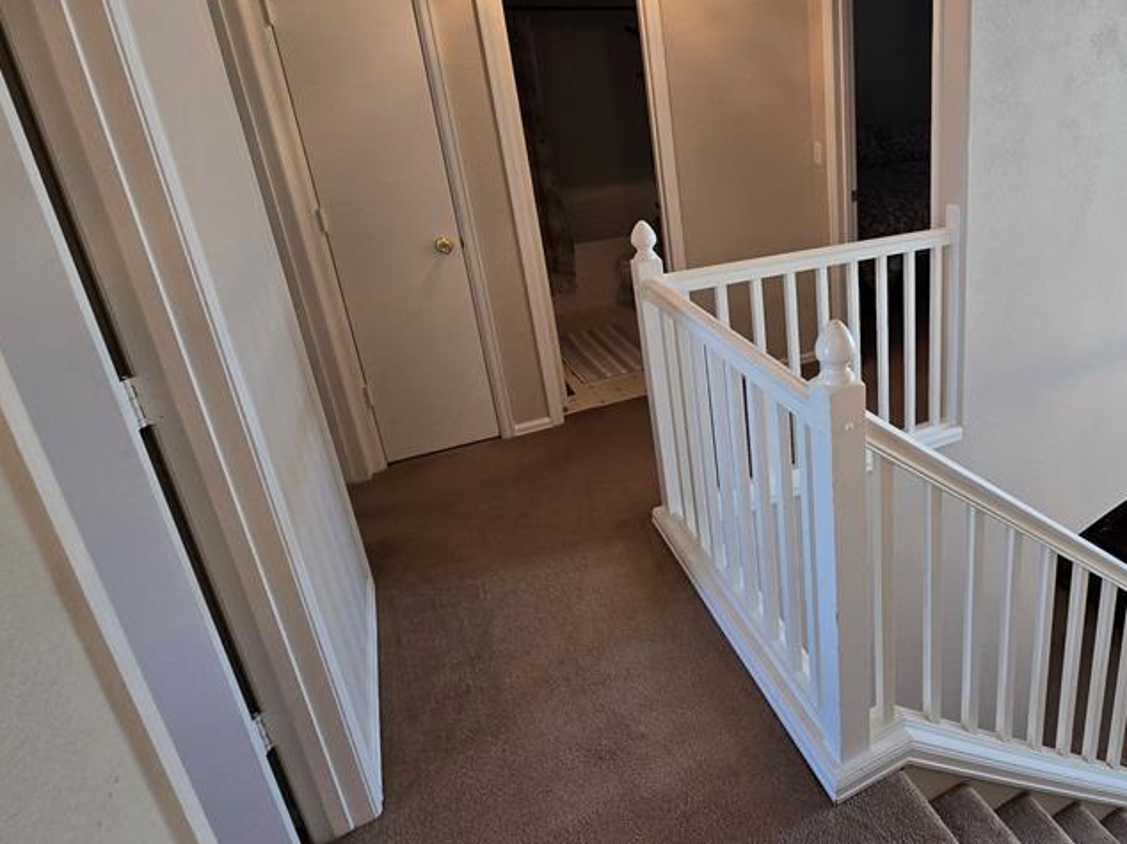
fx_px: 683
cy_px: 315
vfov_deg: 62.5
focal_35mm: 21
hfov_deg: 73.9
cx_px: 832
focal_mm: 2.2
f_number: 2.2
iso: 125
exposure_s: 1/60
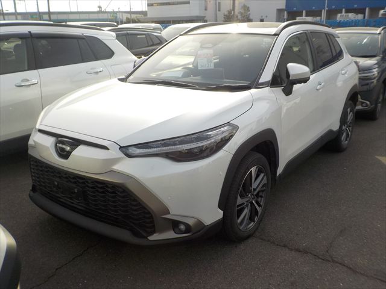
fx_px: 335
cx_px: 193
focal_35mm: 30
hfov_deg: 60.0
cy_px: 144
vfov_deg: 46.8
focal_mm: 4.1
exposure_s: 1/800
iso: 125
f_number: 3.3
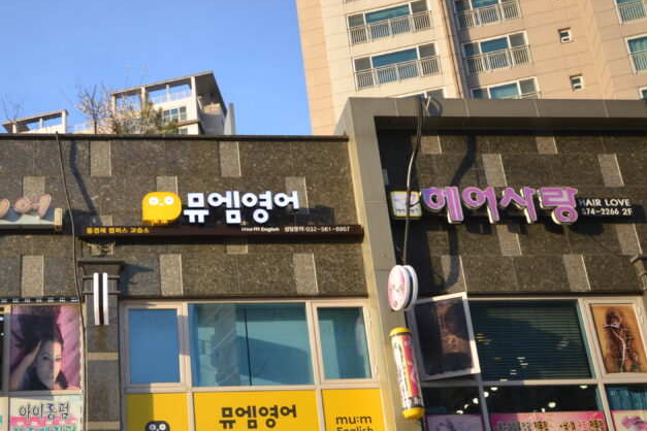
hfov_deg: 39.5
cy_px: 329
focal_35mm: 49
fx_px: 881
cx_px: 182
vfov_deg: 27.1
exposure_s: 1/200
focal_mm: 20
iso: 200
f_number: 5.6
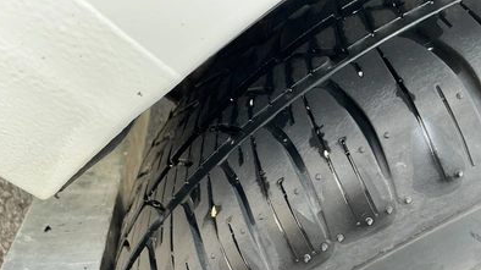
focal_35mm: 31
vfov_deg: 37.4
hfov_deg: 62.7
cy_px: 172
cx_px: 238
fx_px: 395
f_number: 1.8
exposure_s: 1/161
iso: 32
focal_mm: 3
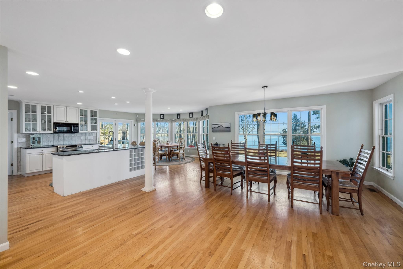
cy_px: 134
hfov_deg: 104.3
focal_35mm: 14
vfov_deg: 81.2
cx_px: 202
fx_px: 157
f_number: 8
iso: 400
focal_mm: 14
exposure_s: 1/80
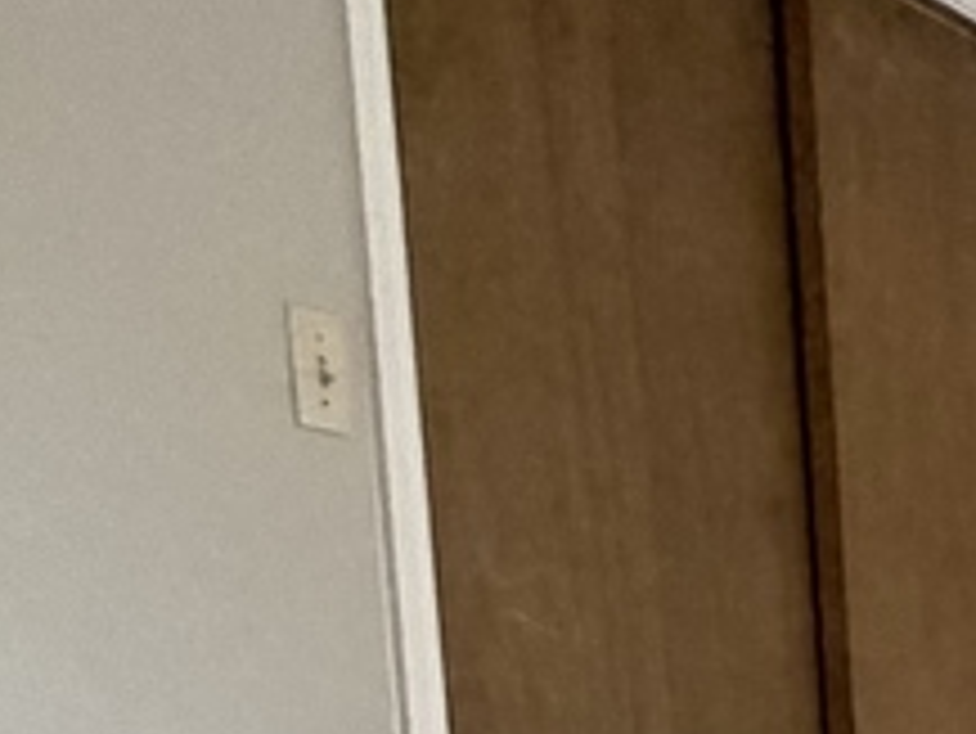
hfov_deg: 13.2
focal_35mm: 93
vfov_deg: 14.6
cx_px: 2564
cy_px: 1162
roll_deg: -0.2
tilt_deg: -6.7
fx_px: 2624
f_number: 2.2
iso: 500
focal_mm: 2.22
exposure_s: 1/60
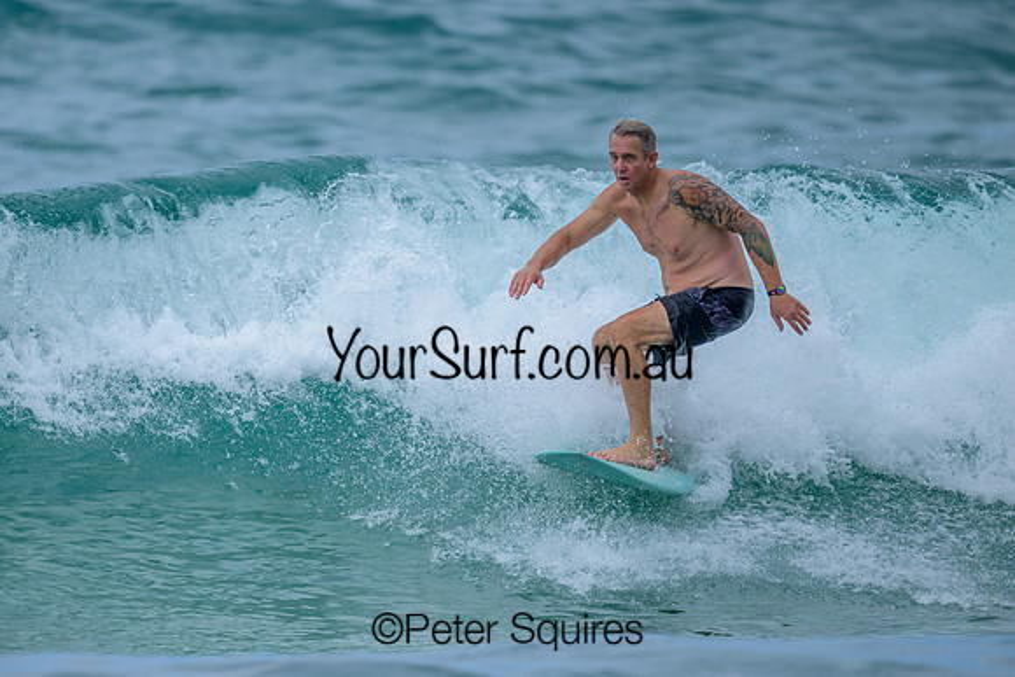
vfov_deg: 1.4
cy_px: 361
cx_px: 401
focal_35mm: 969
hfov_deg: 2.1
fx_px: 27312
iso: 280
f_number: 6.3
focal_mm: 800
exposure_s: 1/2000
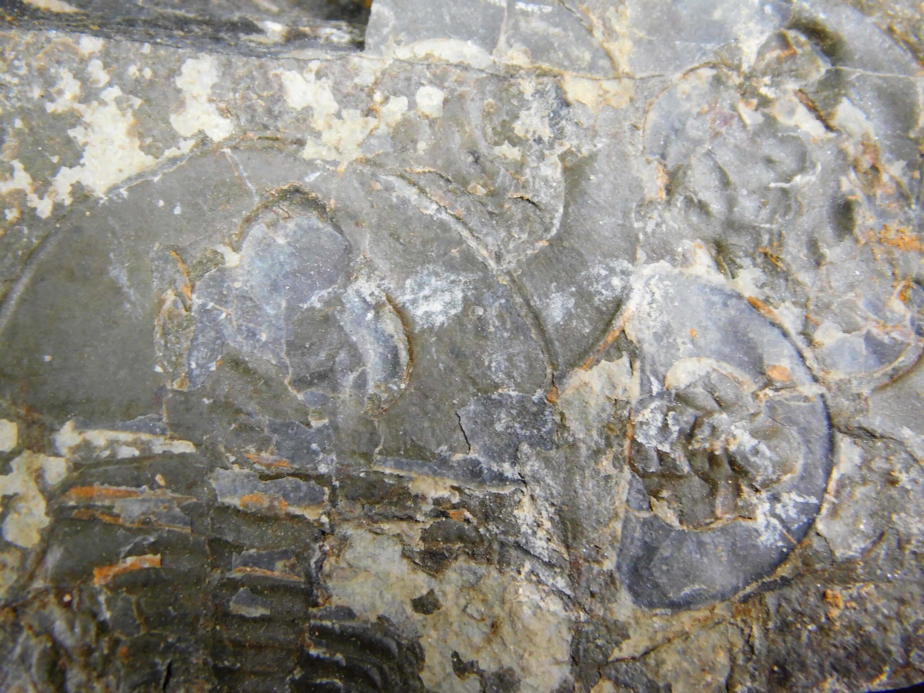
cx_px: 462
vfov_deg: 6.4
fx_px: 6193
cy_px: 346
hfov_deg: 8.5
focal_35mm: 232
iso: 125
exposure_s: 1/60
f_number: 5.6
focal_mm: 41.3
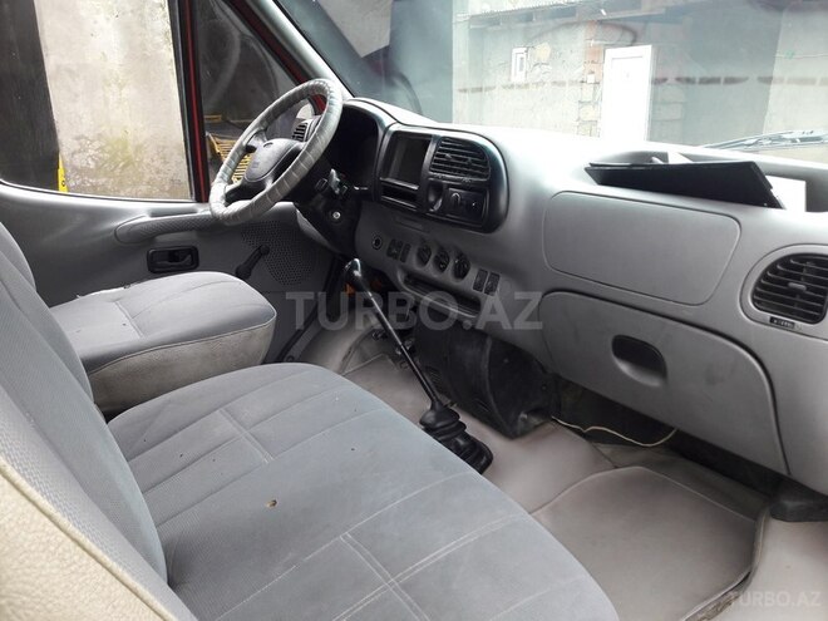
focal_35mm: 28
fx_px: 670
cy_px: 310
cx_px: 414
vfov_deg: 49.7
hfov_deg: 63.4
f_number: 1.9
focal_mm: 3.7
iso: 64
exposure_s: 1/50
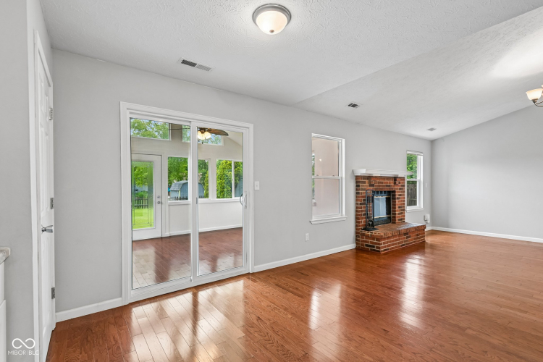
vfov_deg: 73.7
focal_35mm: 16
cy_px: 181
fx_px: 241
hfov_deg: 96.7
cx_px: 272
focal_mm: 16
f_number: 8
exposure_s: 1/13
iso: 400
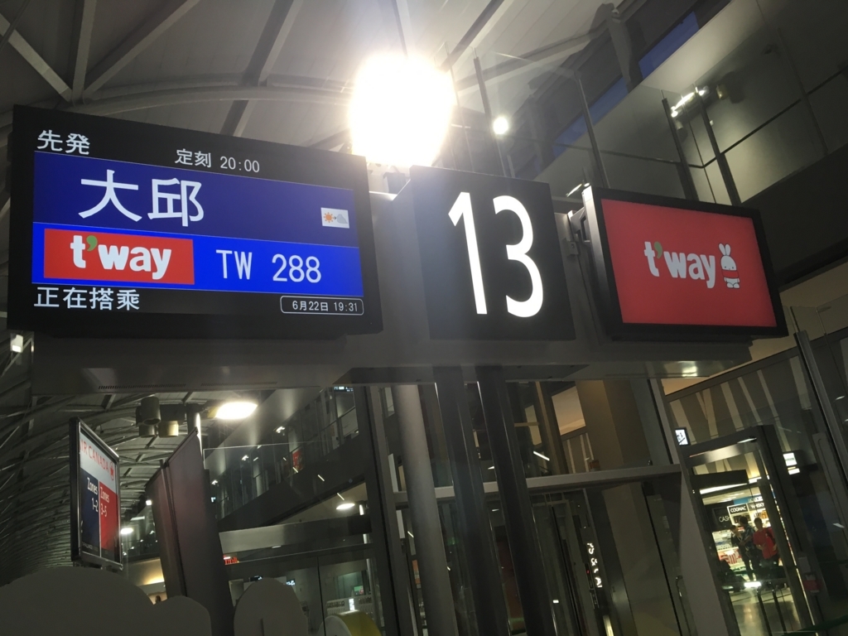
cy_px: 318
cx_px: 424
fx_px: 710
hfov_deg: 61.7
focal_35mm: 29
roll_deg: +11.5
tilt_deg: +21.0
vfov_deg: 48.2
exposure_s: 1/30
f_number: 2.2
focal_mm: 4.15
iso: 64
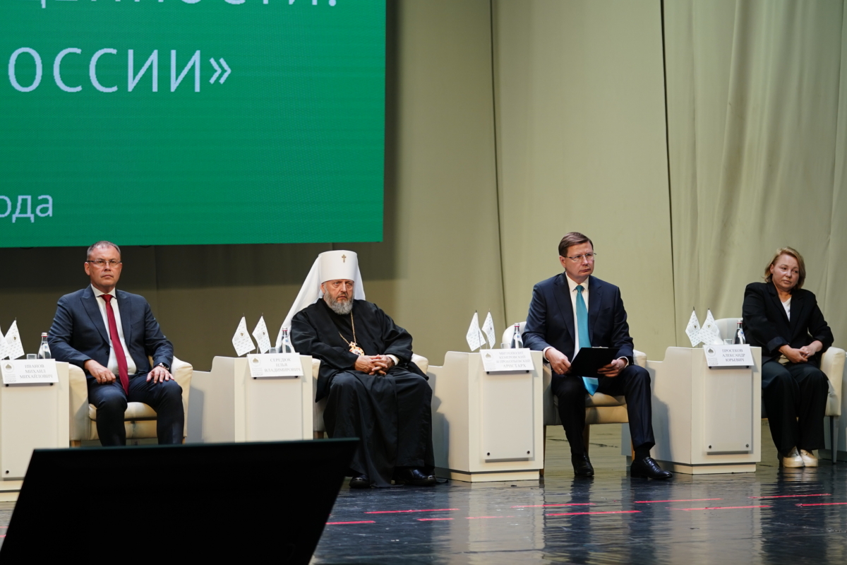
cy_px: 282
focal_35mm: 150
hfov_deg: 13.7
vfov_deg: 9.1
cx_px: 424
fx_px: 3529
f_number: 2.8
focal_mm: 100
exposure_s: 1/125
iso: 320
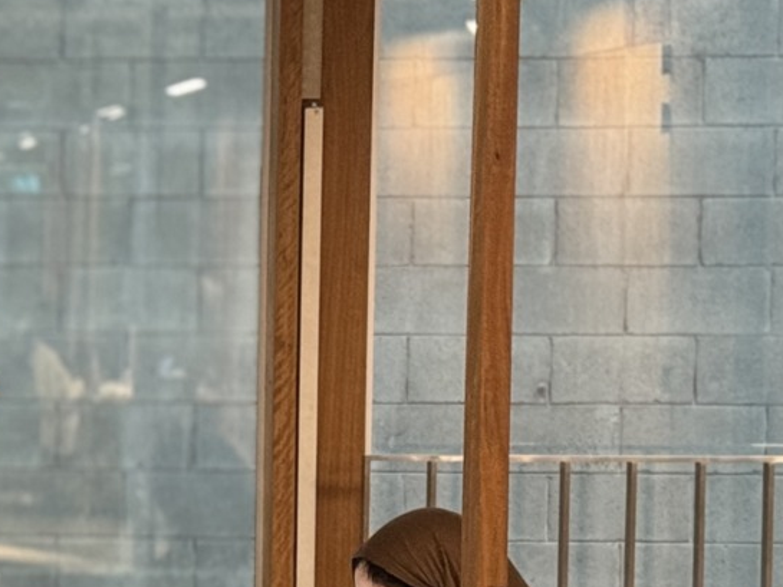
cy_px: 446
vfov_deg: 8.8
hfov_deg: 11.0
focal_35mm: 169
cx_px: -595
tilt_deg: -2.7
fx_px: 3824
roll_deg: +0.5
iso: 500
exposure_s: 1/33
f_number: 1.78
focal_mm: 6.76
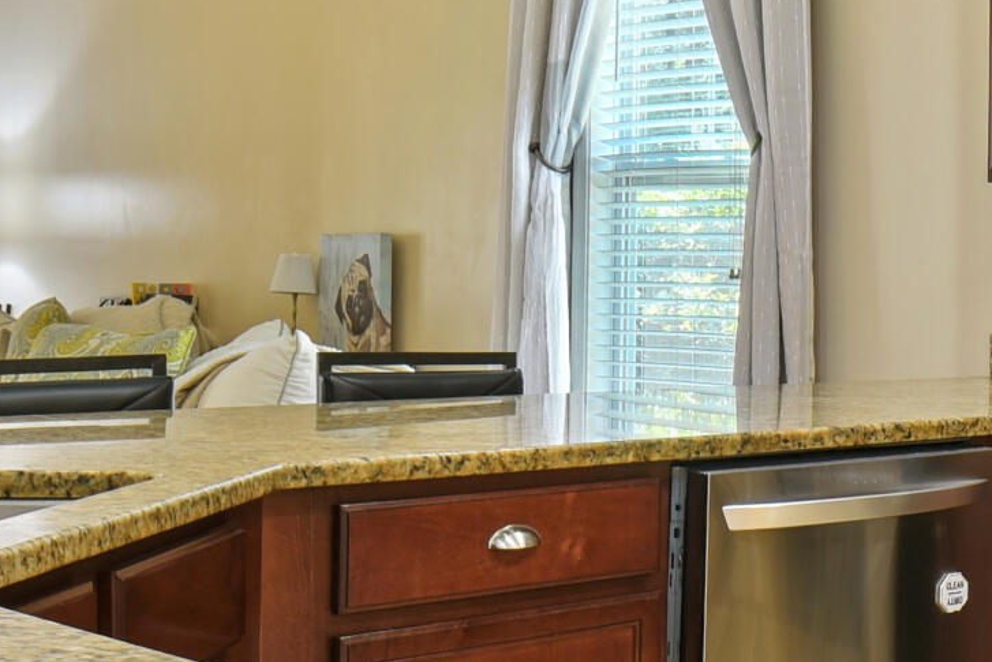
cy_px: 157
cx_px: 1208
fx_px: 1819
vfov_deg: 20.4
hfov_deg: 26.8
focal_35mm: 66
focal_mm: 16
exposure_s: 2.5
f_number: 9
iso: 100
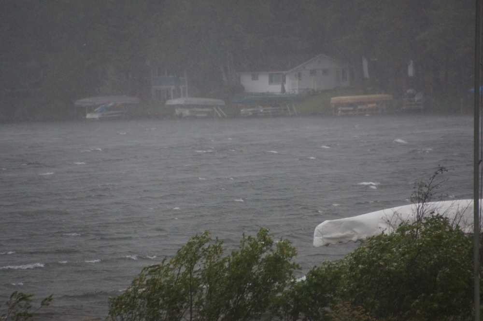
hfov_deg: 5.5
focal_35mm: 375
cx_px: 242
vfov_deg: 3.7
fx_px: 5029
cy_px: 160
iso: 1600
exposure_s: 1/160
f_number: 6.3
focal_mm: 250
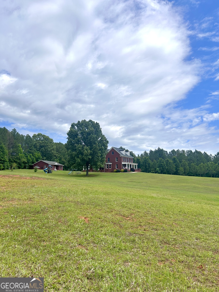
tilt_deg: +7.2
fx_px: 219
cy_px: 146
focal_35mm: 26
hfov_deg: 53.1
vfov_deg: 67.3
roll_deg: -1.0
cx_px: 110
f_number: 1.5
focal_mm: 5.7
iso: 50
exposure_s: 1/9434
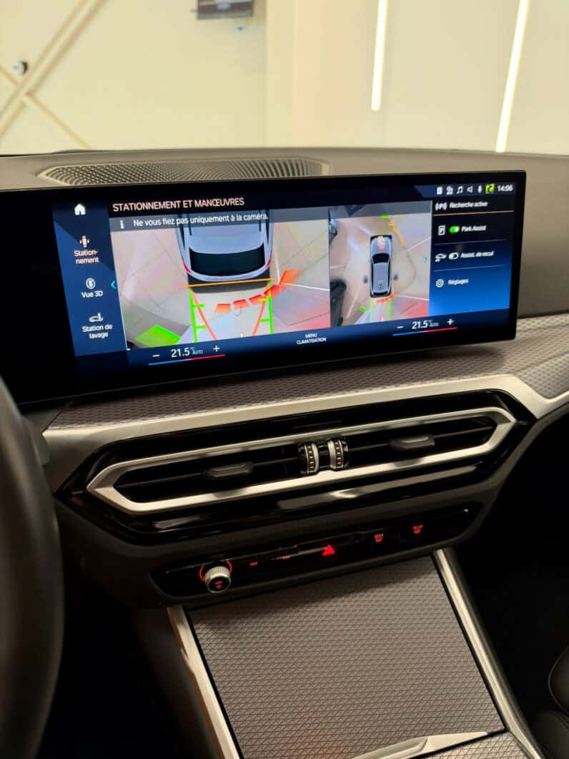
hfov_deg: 56.8
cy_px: 380
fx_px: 526
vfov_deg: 71.6
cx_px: 284
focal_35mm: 24
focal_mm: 6.9
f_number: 1.5
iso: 250
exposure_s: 1/49
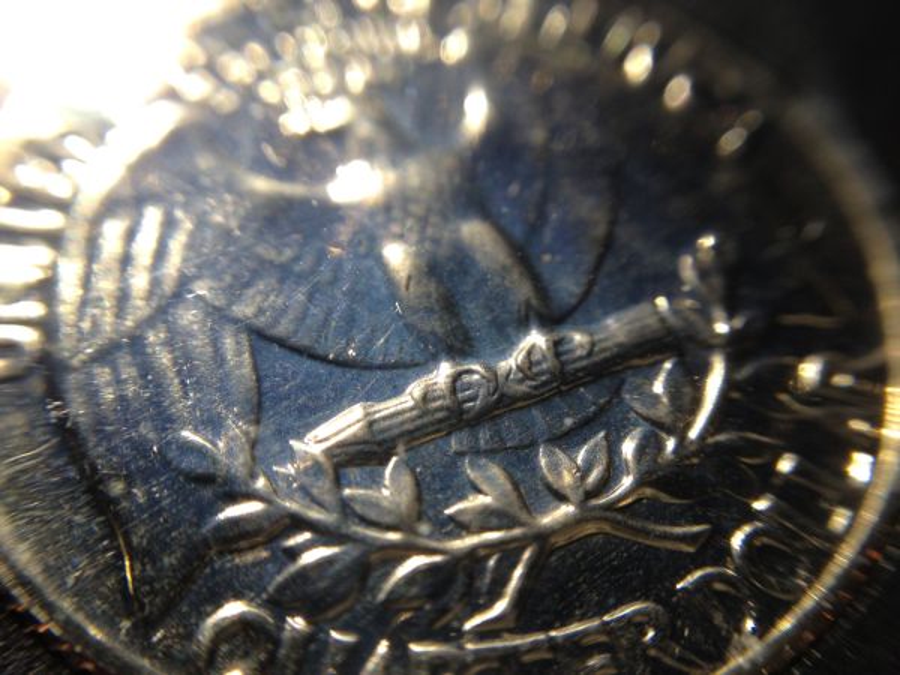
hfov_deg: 52.6
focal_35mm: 35
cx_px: 450
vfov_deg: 40.7
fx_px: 910
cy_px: 338
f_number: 2.4
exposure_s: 1/150
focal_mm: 4.28
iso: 64
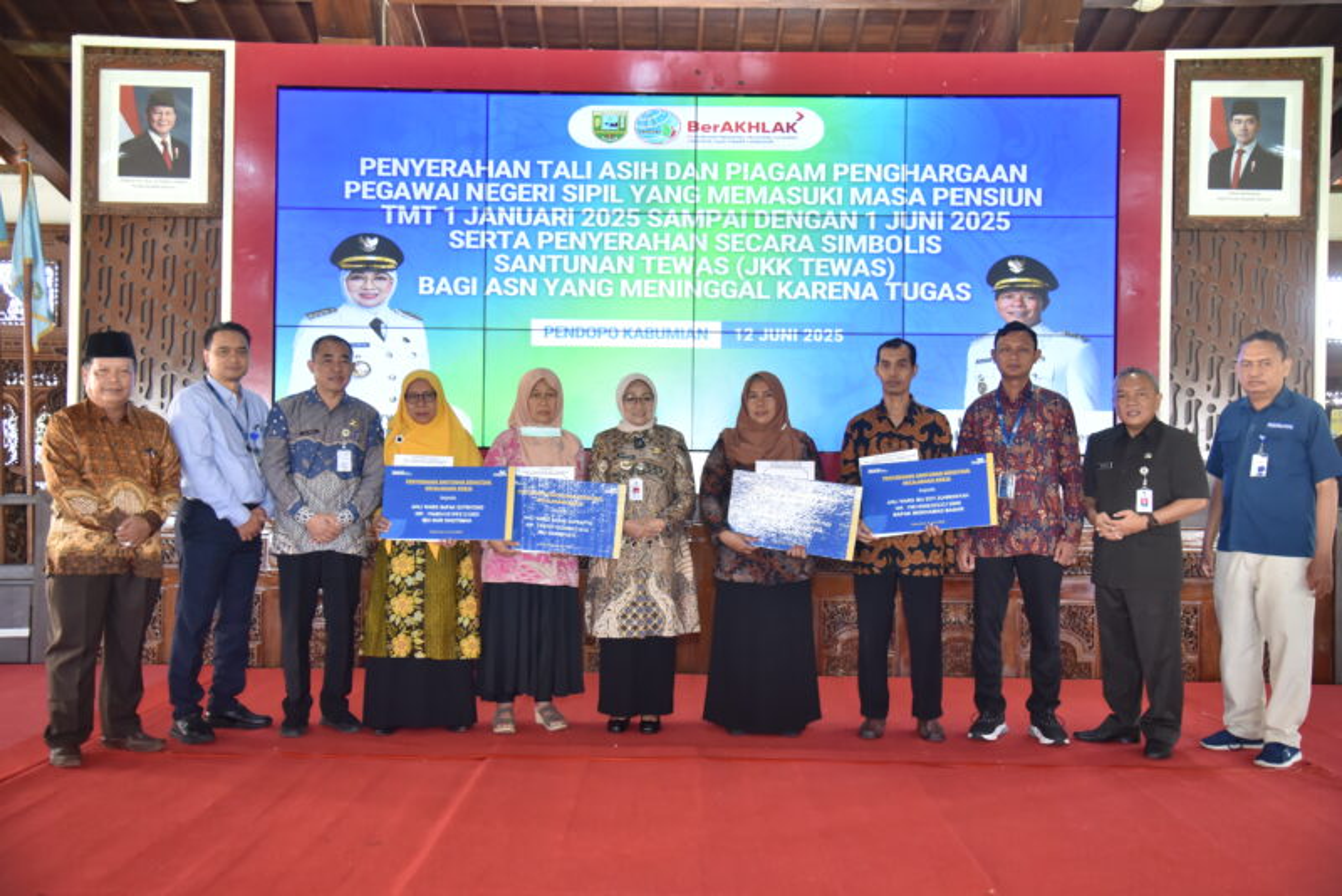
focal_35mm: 34
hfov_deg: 55.8
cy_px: 448
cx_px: 671
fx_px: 1268
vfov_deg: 38.9
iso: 1600
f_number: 4
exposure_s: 1/125
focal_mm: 34
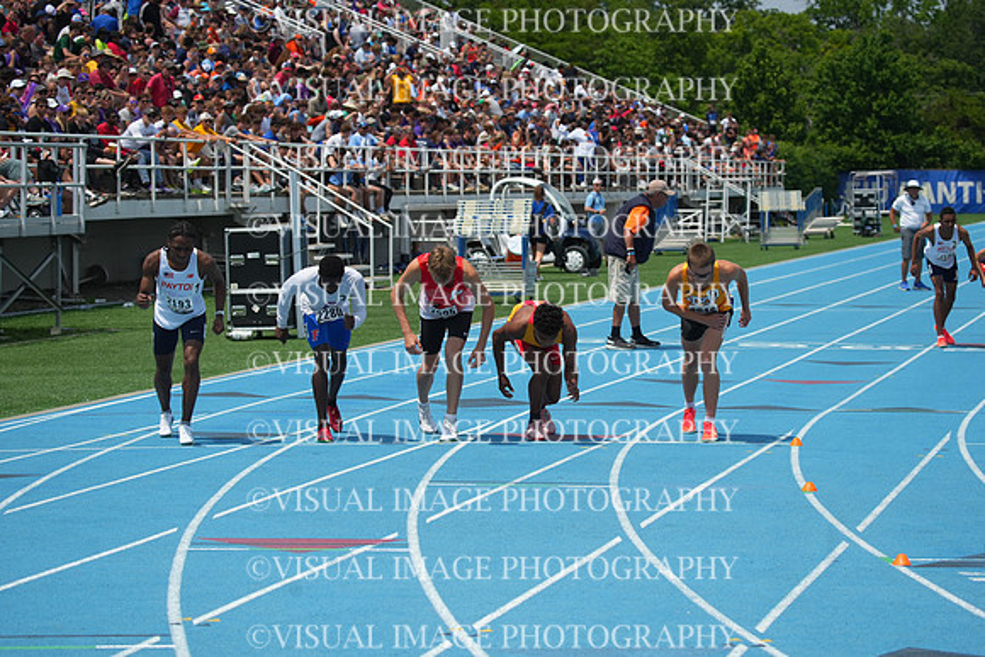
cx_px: 492
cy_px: 328
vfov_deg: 11.4
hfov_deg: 17.1
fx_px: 3284
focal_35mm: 120
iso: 400
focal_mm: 120
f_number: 5.6
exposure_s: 1/3200
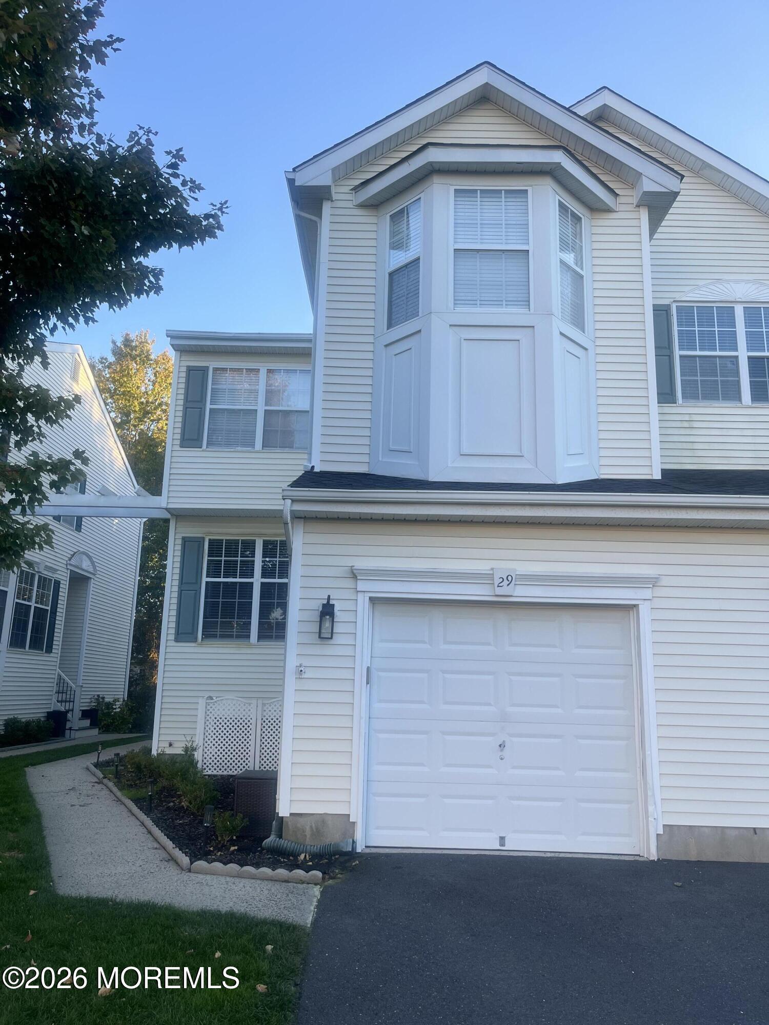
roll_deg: -0.6
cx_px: 384
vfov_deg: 67.3
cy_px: 512
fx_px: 770
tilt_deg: +11.8
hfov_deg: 53.1
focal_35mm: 26
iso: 50
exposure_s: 1/544
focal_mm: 5.1
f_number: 1.6
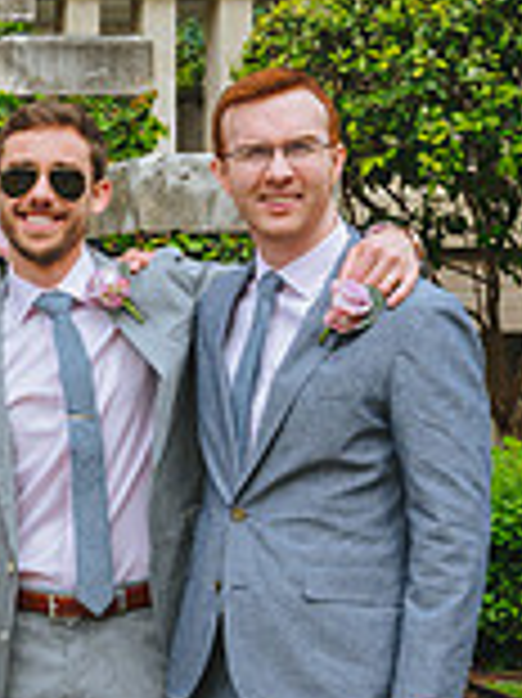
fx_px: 2758
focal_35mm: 137
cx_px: -436
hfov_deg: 10.2
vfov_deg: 14.4
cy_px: 477
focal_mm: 38
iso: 640
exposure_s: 1/1250
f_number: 6.3
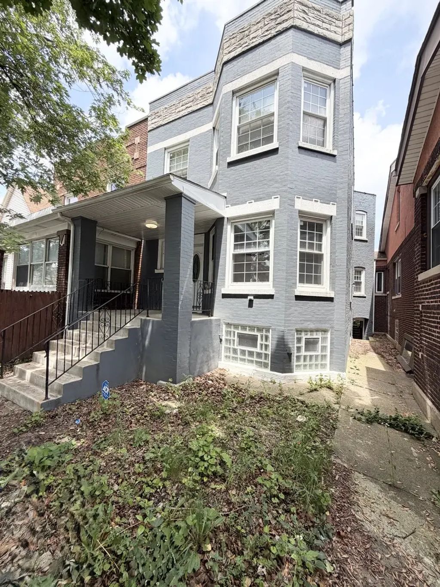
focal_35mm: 14
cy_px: 294
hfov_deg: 85.7
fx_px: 237
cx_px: 220
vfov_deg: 102.1
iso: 40
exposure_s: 1/510
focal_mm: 2.22
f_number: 2.2
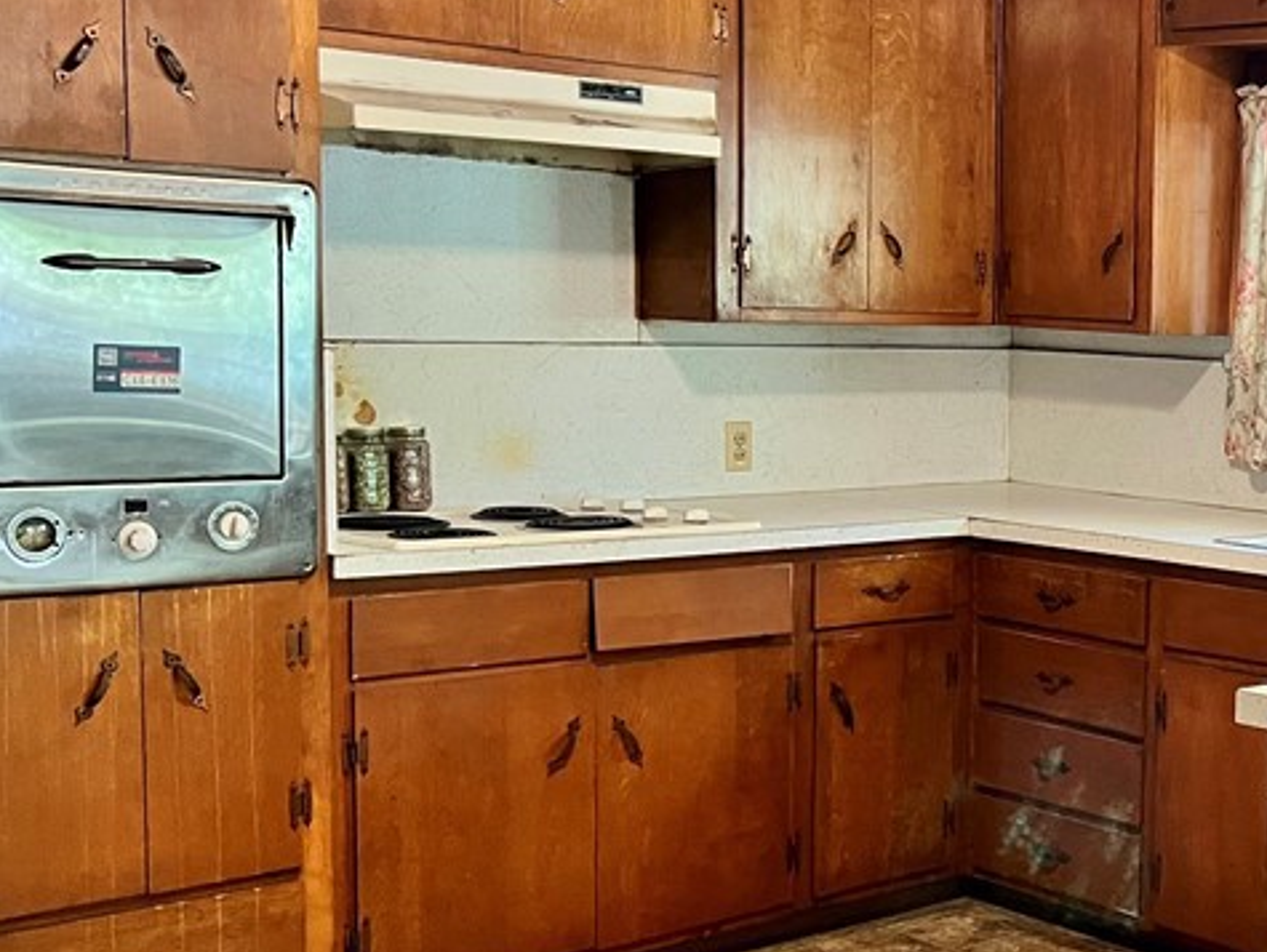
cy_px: 504
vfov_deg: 26.1
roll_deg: -2.1
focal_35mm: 56
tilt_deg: -6.0
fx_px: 2051
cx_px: 1272
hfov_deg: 31.7
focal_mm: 5.7
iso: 320
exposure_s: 1/60
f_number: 1.5
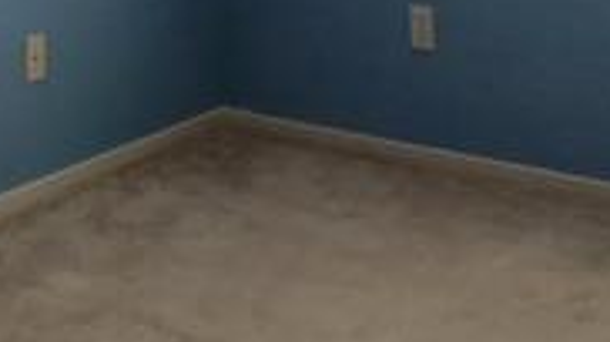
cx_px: 198
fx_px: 1794
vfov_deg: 10.2
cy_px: -292
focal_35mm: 111
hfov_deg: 19.2
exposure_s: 1/40
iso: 32
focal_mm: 4.15
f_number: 2.2
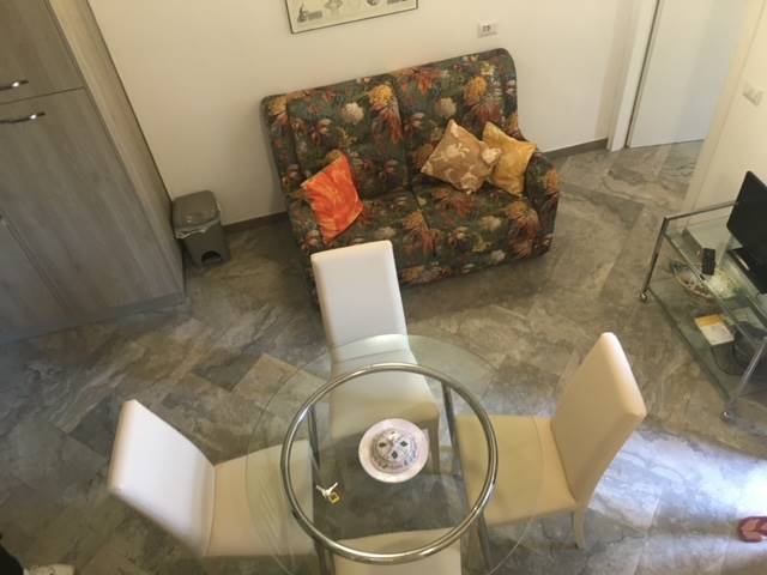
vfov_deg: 48.2
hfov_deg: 61.7
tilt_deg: -45.5
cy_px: 288
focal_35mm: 29
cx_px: 384
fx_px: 643
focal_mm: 4.15
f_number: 2.2
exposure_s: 1/33
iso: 200
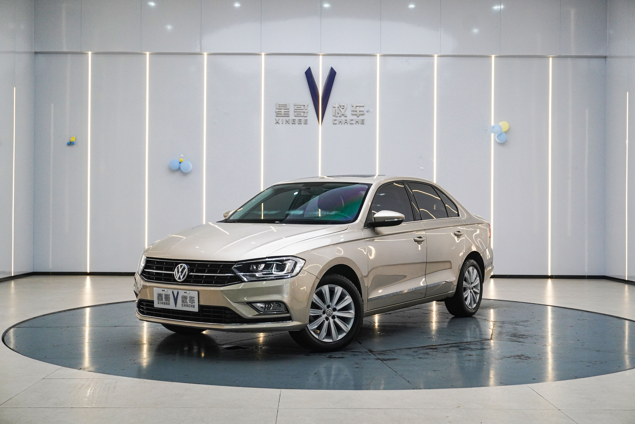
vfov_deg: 30.8
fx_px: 767
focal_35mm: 44
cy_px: 212
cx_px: 318
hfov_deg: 45.0
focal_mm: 29
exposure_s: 1/80
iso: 800
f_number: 6.3
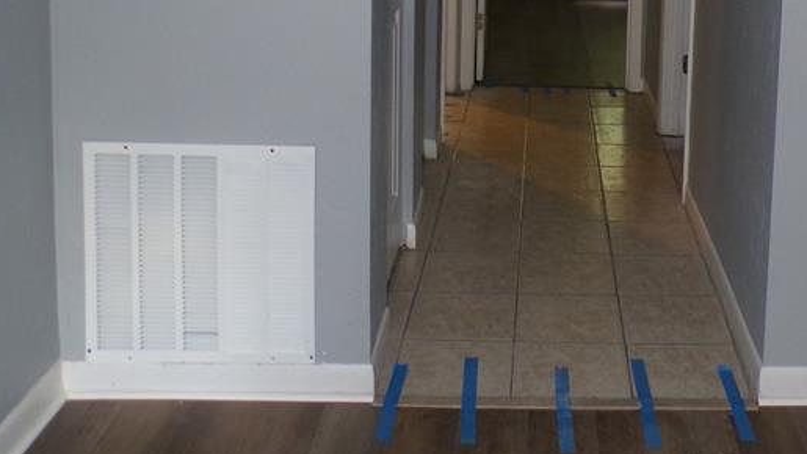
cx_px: 586
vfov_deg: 21.5
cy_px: -88
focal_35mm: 52
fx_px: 1113
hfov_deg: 39.0
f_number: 3
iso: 200
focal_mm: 4.3
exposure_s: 1/17
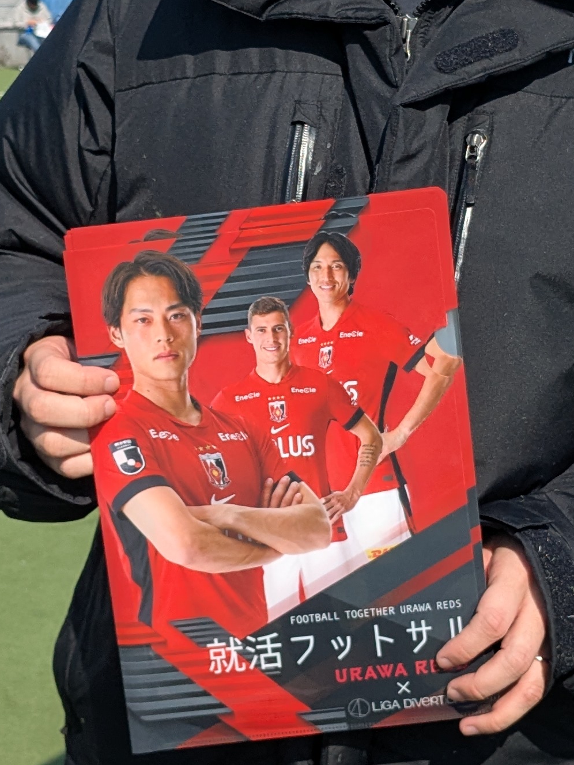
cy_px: 347
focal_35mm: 82
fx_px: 1813
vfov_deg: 23.8
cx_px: 328
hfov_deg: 18.0
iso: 62
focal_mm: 4.38
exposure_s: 1/2924
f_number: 1.73
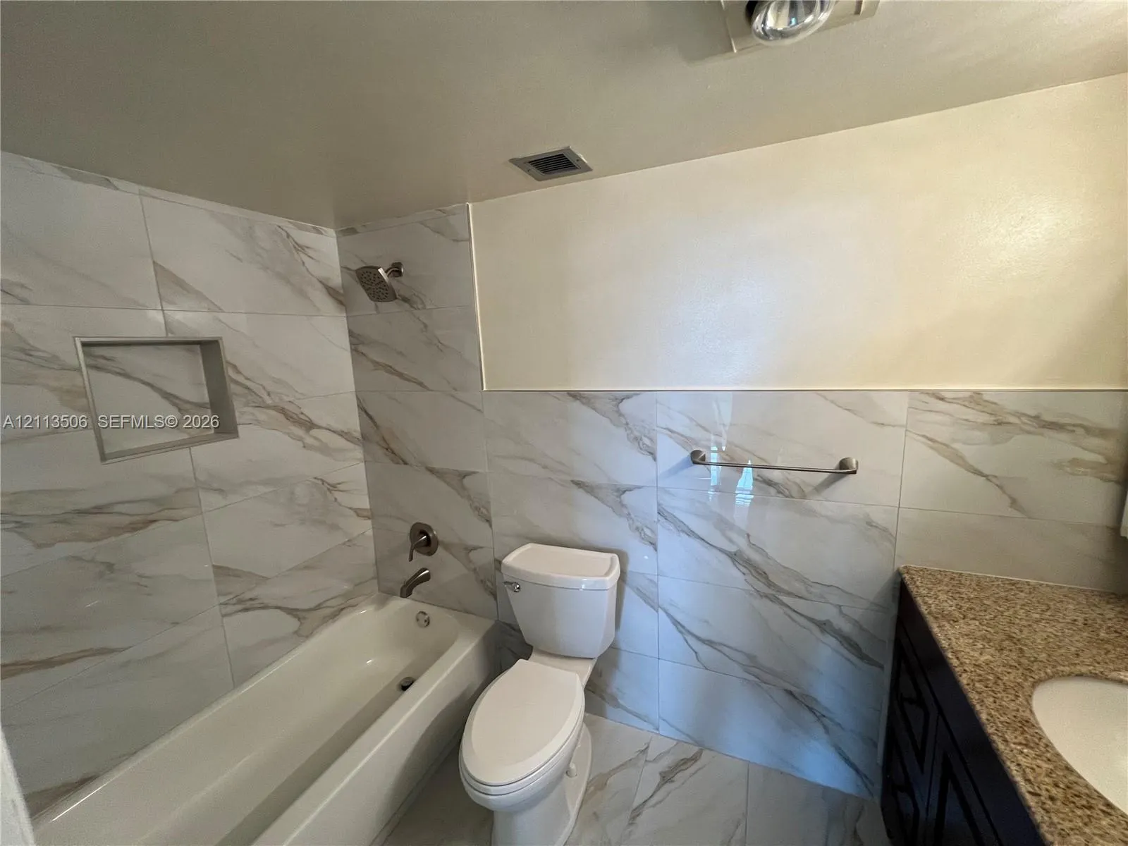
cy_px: 423
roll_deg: +2.8
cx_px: 564
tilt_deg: -11.5
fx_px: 424
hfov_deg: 106.2
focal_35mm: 13
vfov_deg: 89.9
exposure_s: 1/120
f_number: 1.8
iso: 200
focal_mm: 1.57
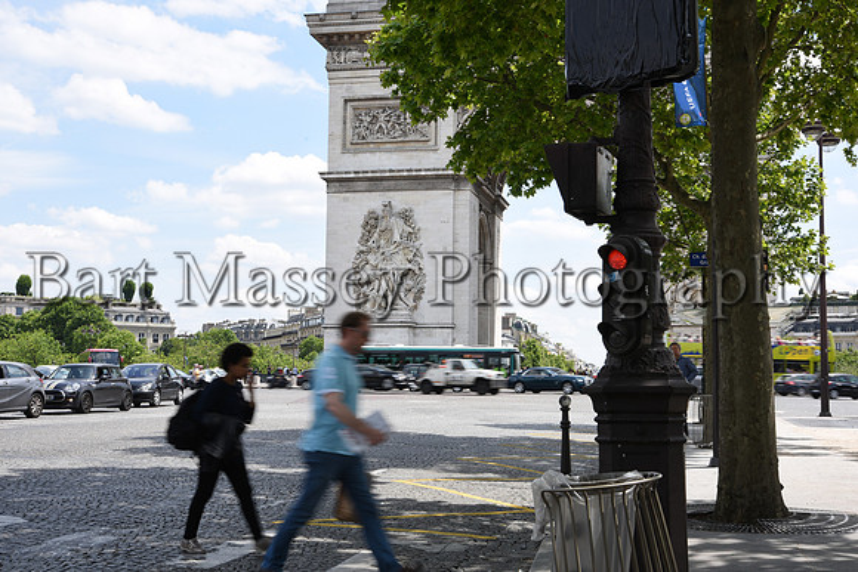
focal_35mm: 48
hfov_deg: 41.1
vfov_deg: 28.1
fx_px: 1144
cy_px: 286
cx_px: 429
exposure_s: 1/25
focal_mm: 48
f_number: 16
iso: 64
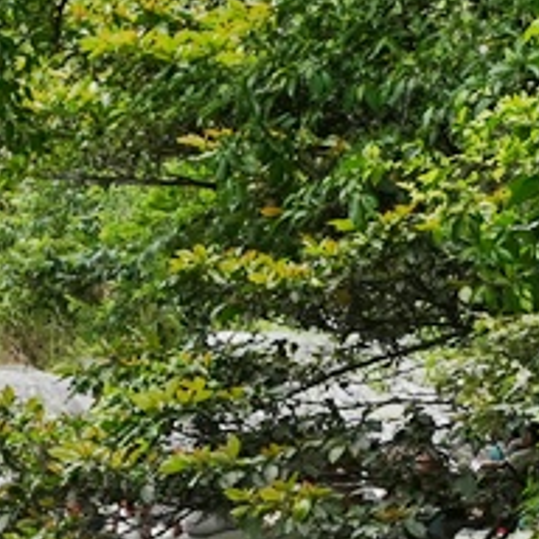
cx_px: -233
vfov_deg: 3.7
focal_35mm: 476
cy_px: 874
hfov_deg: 3.7
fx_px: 8385
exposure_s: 1/1000
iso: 800
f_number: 4.5
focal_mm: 70
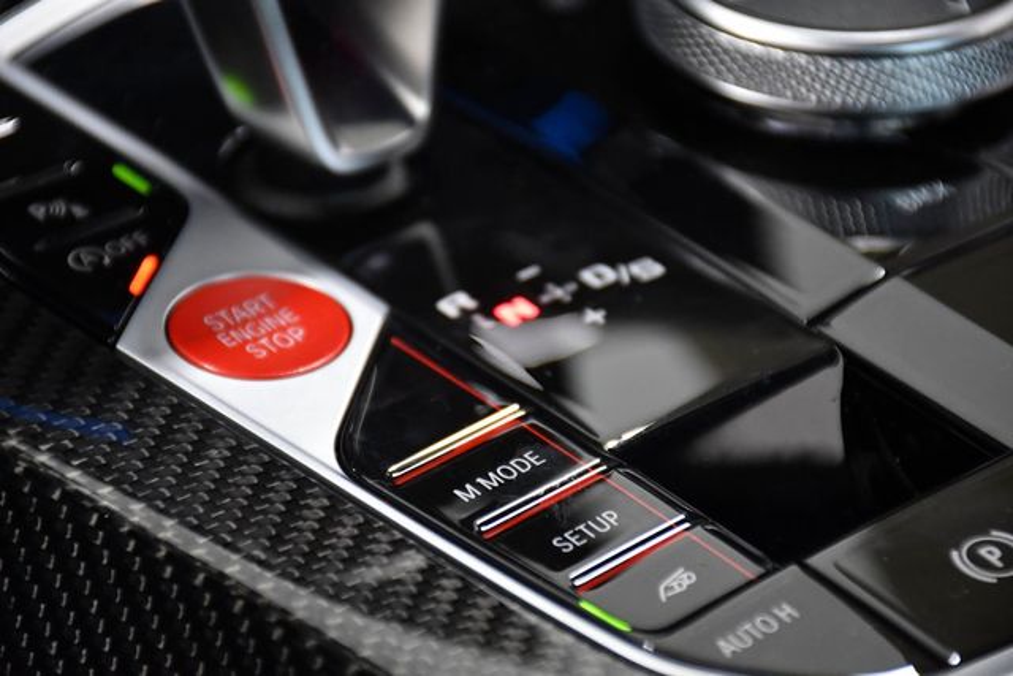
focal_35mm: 157
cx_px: 506
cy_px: 338
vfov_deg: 8.7
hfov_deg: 13.1
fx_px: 4419
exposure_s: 1/100
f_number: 5.6
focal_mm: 105
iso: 2500
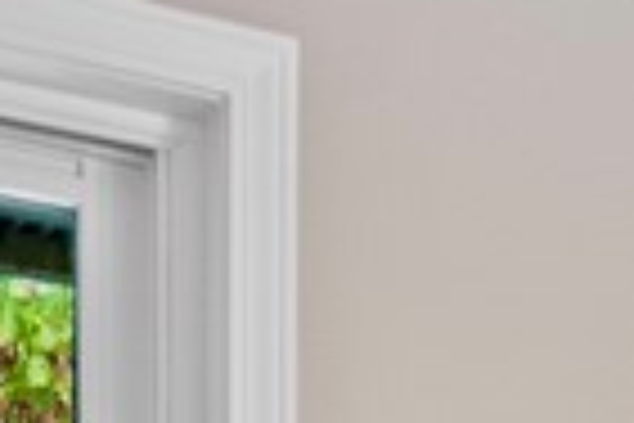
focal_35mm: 108
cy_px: 950
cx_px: 769
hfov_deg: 18.0
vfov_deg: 11.1
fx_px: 1902
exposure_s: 1/30
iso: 2500
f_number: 8
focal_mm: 14
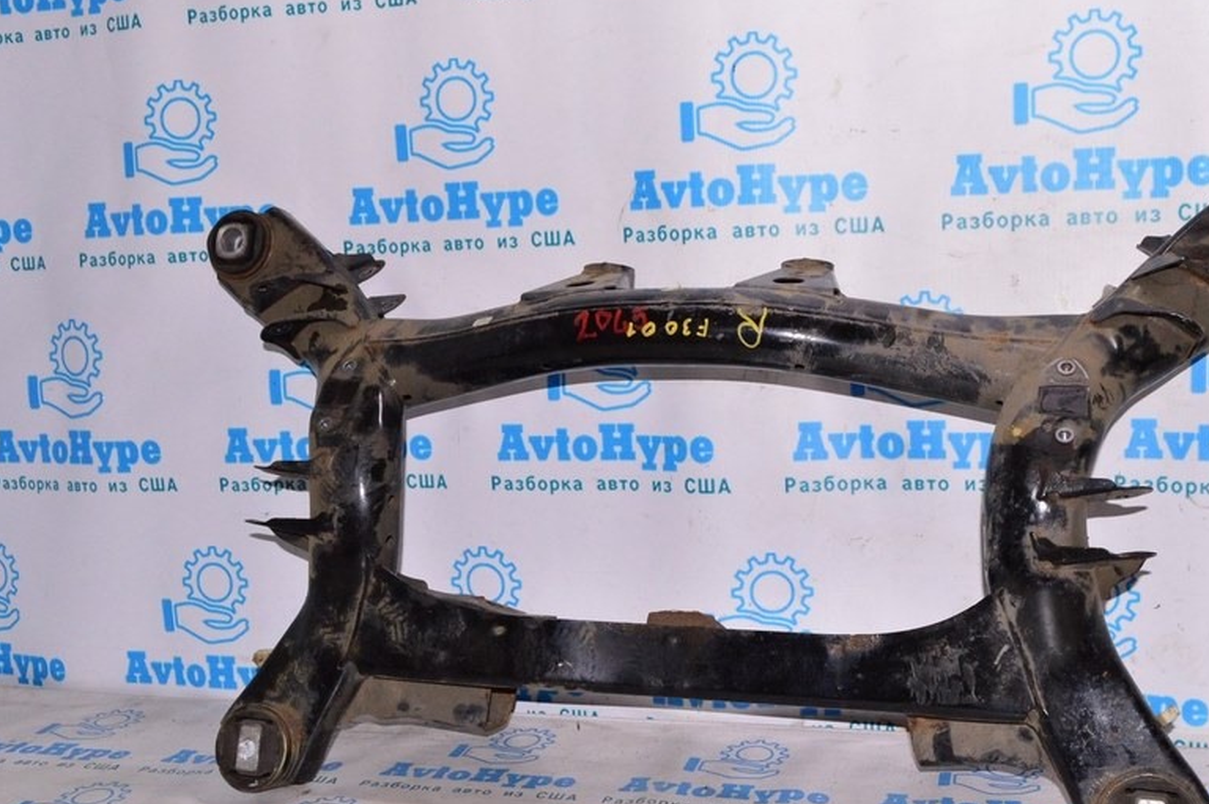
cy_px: 427
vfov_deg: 33.3
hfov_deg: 48.2
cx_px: 724
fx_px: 1342
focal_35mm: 40
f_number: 8
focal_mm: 20
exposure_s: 1/200
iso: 1600
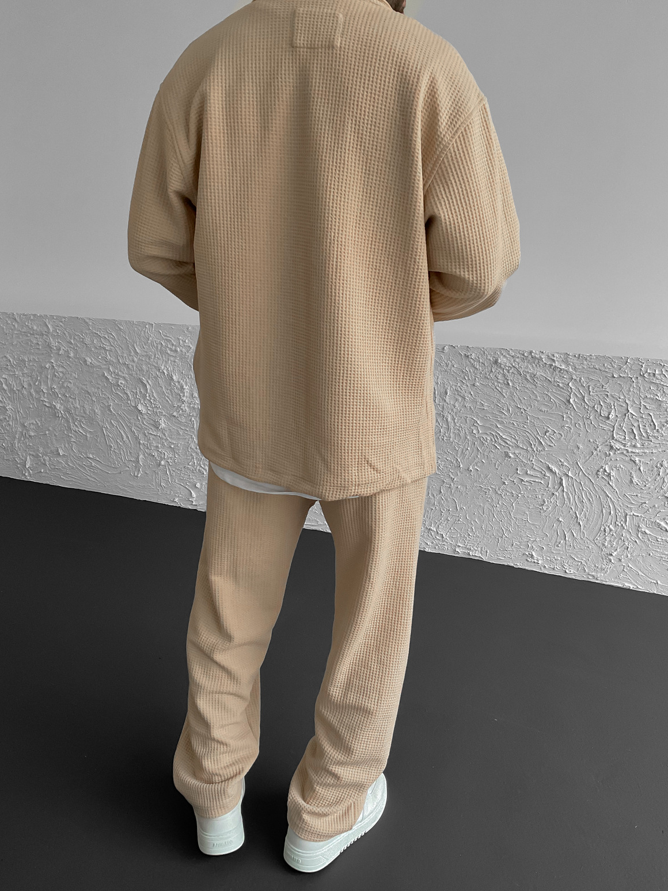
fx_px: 772
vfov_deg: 60.0
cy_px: 434
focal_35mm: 30
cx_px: 333
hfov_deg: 46.8
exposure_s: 1/50
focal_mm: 3
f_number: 1.8
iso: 100
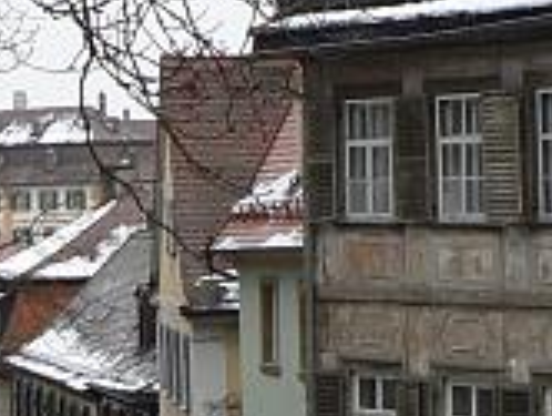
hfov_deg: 11.4
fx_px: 2763
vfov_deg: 8.6
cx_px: 160
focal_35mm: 173
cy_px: 266
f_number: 4
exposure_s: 1/160
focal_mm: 6
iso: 80
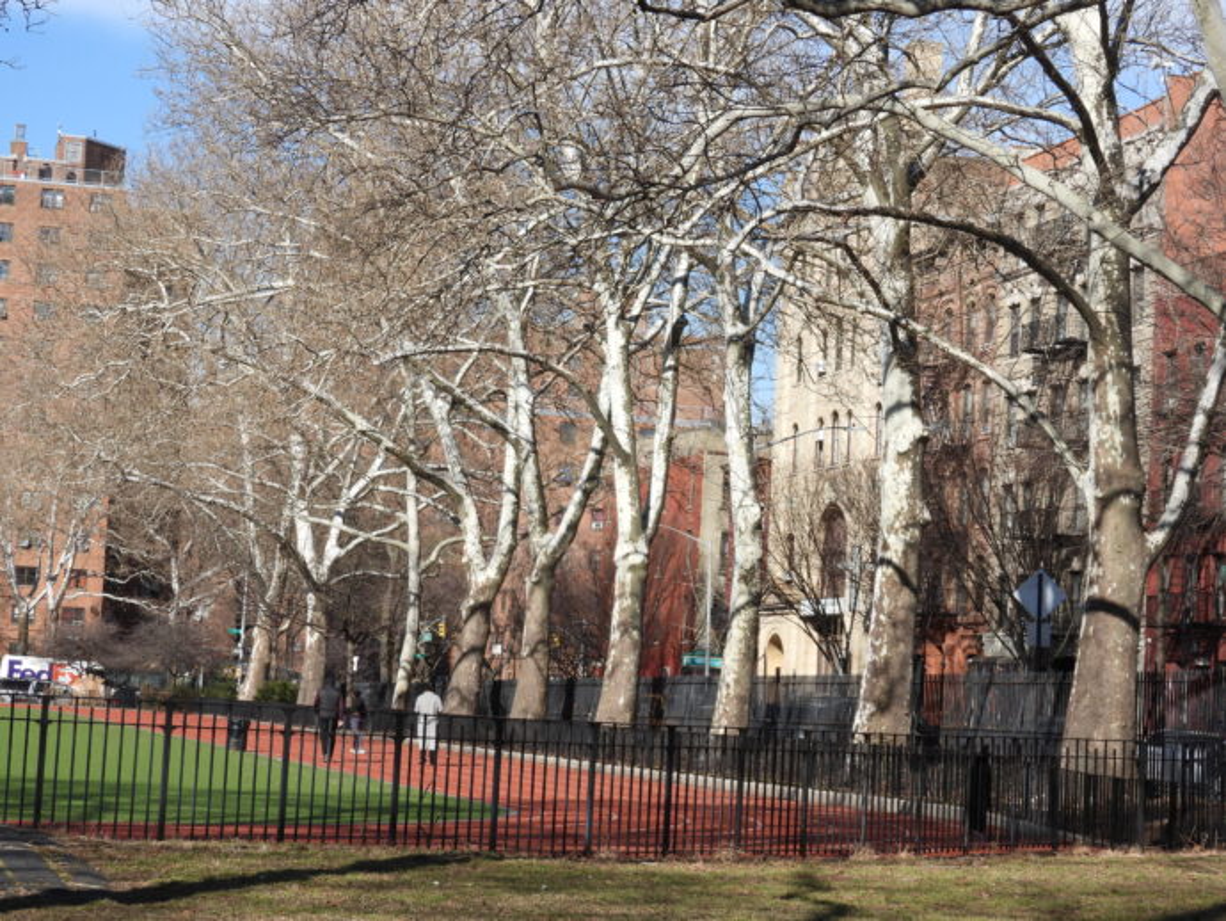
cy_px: 460
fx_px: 2834
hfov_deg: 24.4
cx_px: 613
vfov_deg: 18.4
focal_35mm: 80
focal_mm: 14.3
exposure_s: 1/1000
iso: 100
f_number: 3.5
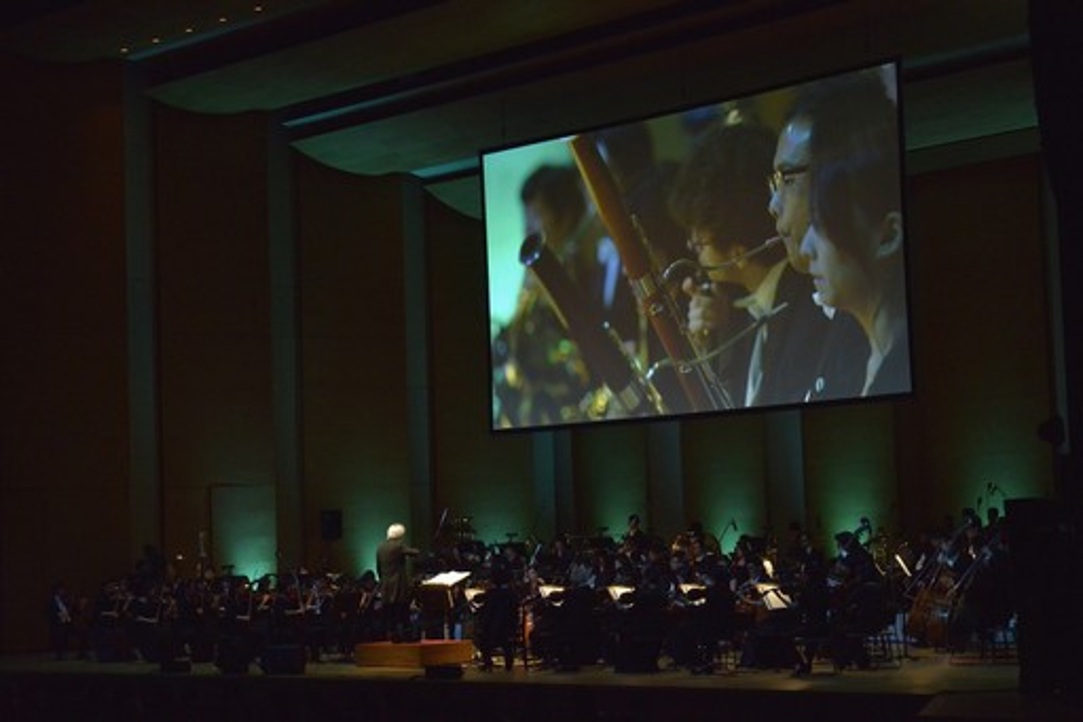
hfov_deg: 32.4
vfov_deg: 21.9
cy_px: 361
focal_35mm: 62
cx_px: 542
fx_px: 1864
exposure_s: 1/200
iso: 4000
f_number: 5.6
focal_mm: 62
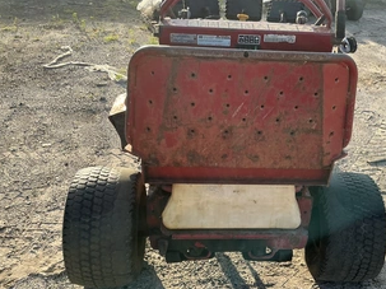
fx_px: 412
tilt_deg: -31.1
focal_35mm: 37
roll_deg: -2.8
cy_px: 167
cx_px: 238
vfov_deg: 38.5
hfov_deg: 49.7
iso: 25
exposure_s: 1/415
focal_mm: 3
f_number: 1.8
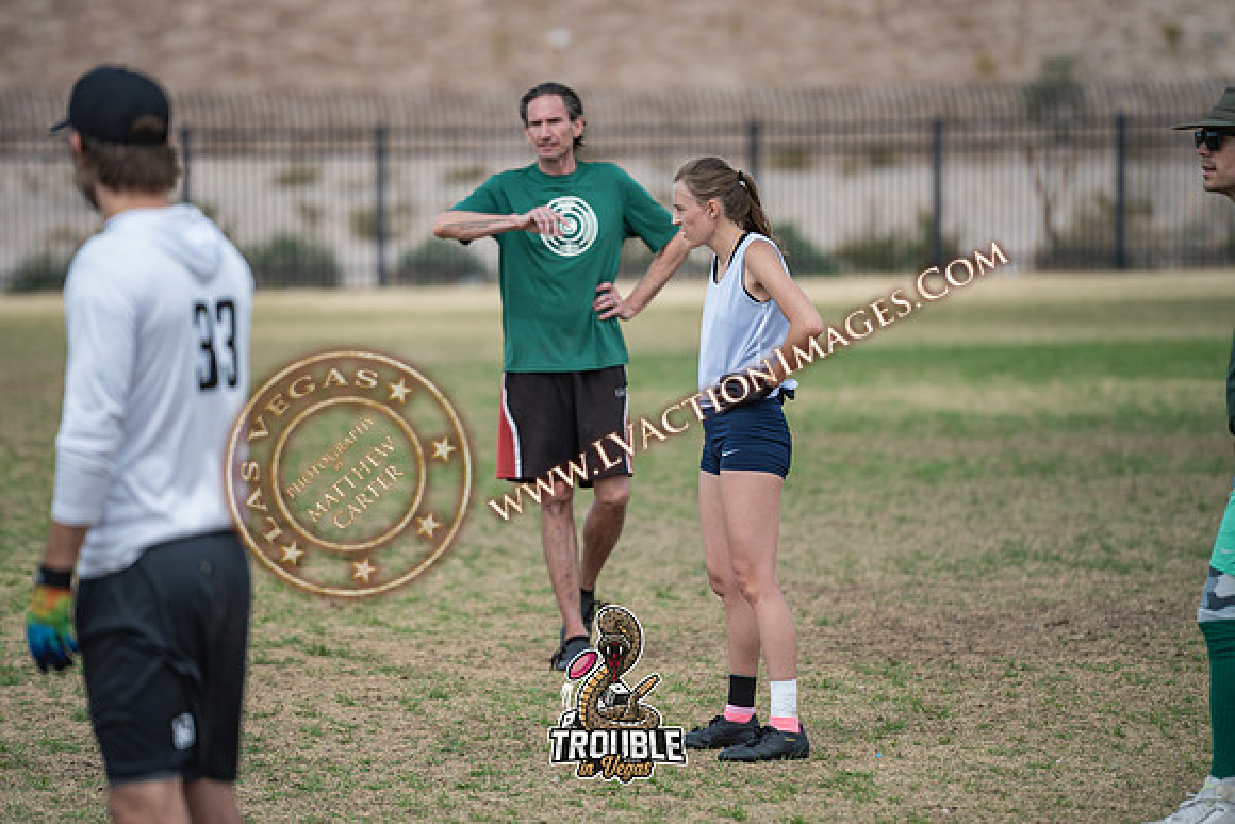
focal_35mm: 214
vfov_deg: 6.4
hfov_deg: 9.6
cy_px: 392
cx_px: 580
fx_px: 7329
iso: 160
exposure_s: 1/2000
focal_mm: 200
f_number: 3.2
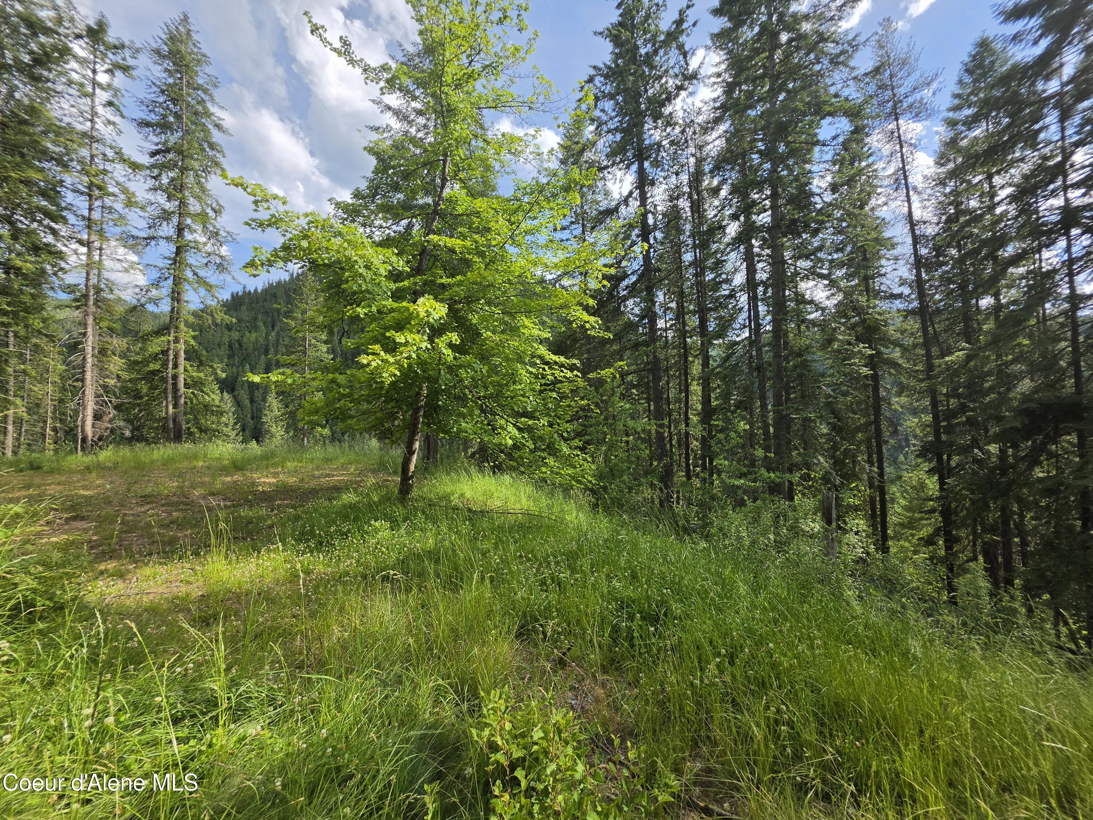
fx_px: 410
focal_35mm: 13
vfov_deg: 89.9
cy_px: 410
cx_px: 546
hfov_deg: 106.2
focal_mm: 2.2
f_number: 1.9
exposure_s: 1/1262
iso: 32
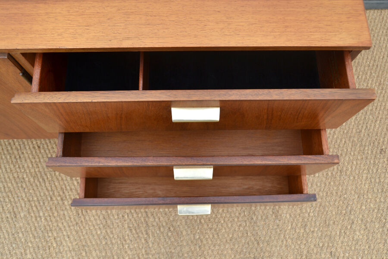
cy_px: 130
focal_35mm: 33
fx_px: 356
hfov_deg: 57.2
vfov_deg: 40.0
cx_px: 194
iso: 110
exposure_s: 1/125
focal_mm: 22
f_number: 5.6
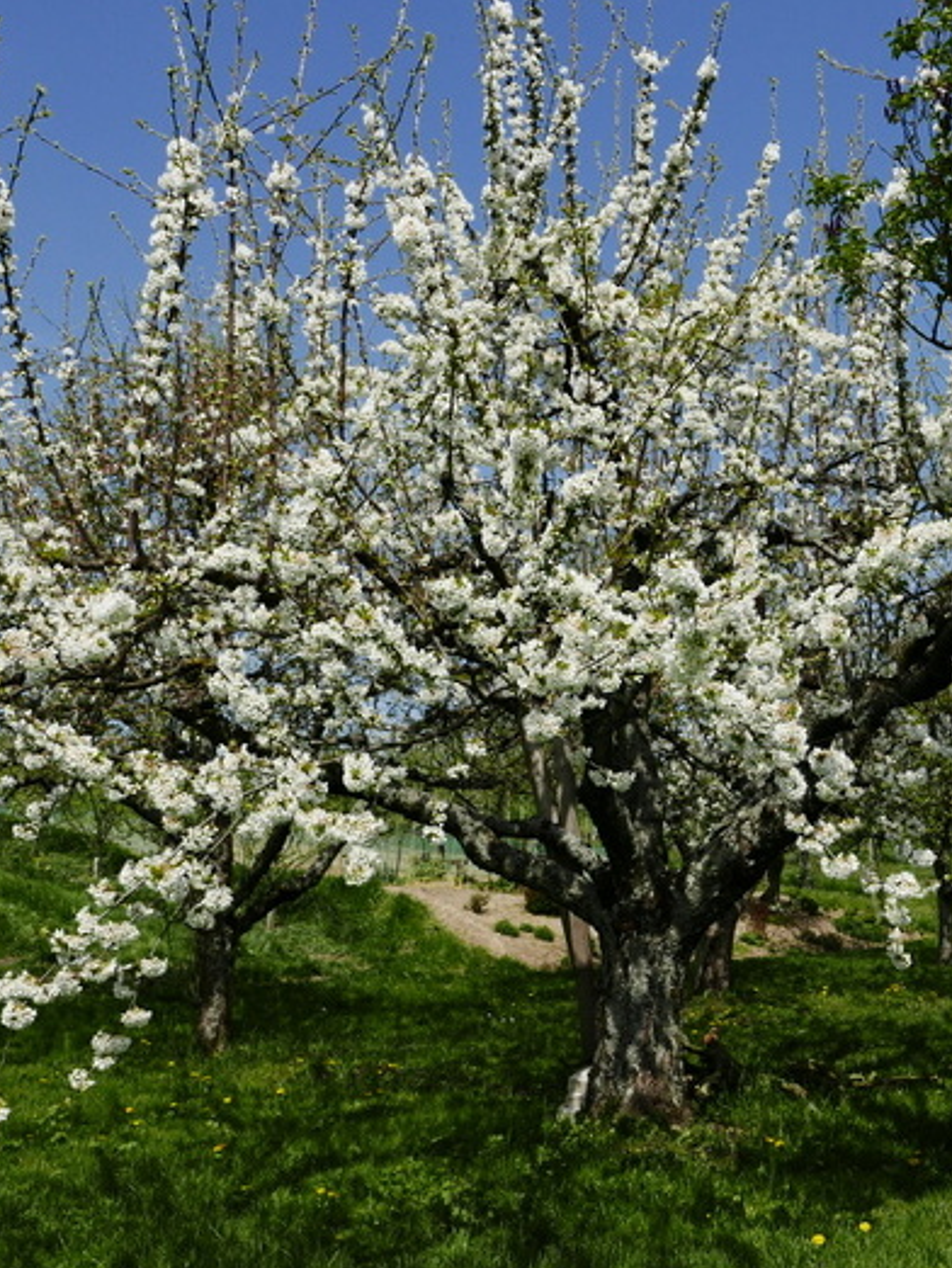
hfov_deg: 39.2
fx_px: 1282
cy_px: 638
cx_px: 760
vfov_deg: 52.6
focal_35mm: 35
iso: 200
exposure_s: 1/1000
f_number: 6.3
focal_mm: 10.9
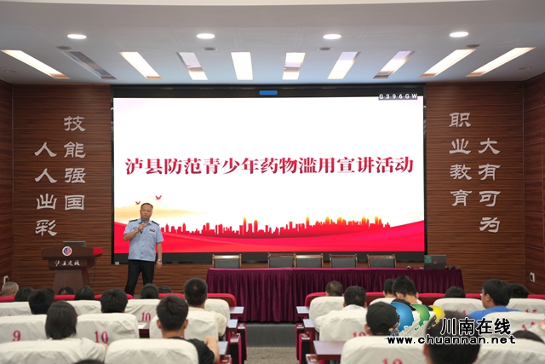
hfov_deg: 41.1
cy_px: 182
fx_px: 727
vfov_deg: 28.1
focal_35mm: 48
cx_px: 272
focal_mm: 48
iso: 640
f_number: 2.8
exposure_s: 1/100
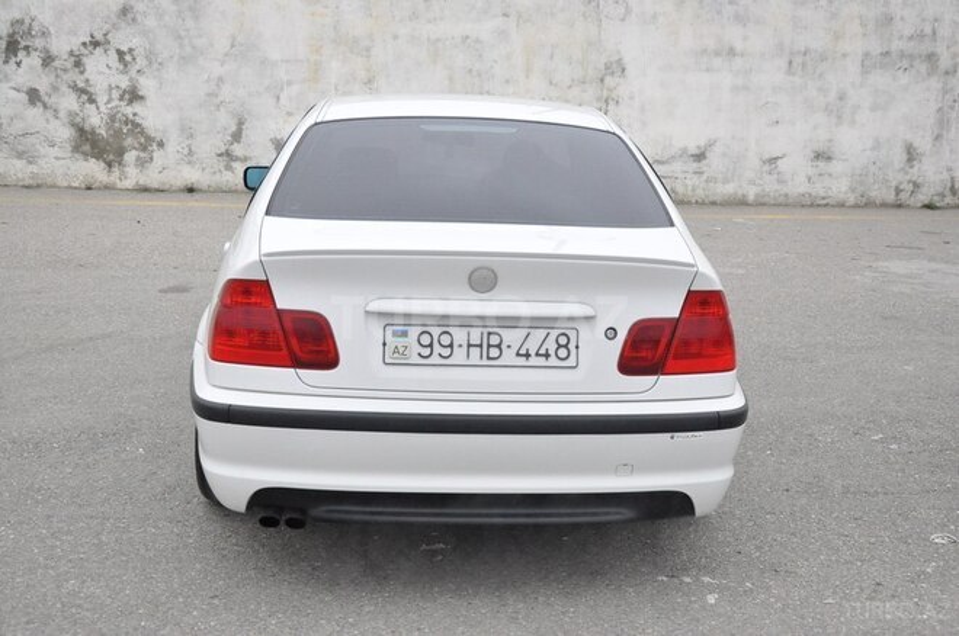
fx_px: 1197
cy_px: 318
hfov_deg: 43.7
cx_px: 480
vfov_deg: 29.8
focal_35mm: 45
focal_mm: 30
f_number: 5.6
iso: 3200
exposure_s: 1/2000
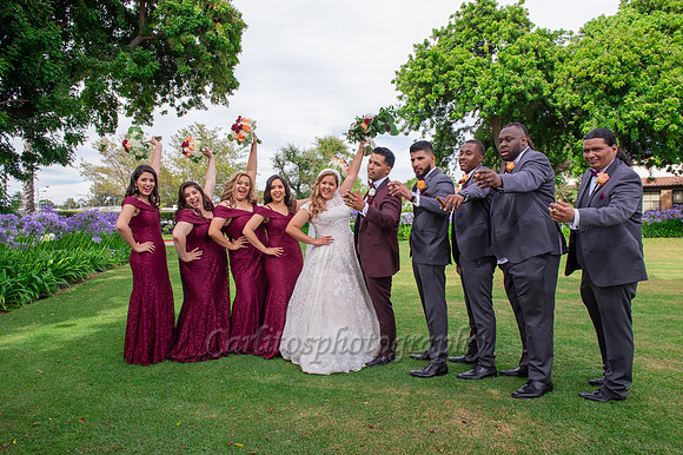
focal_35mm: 24
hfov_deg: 73.8
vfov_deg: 53.1
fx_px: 455
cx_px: 342
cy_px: 228
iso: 400
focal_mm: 24
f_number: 7.1
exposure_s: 1/250
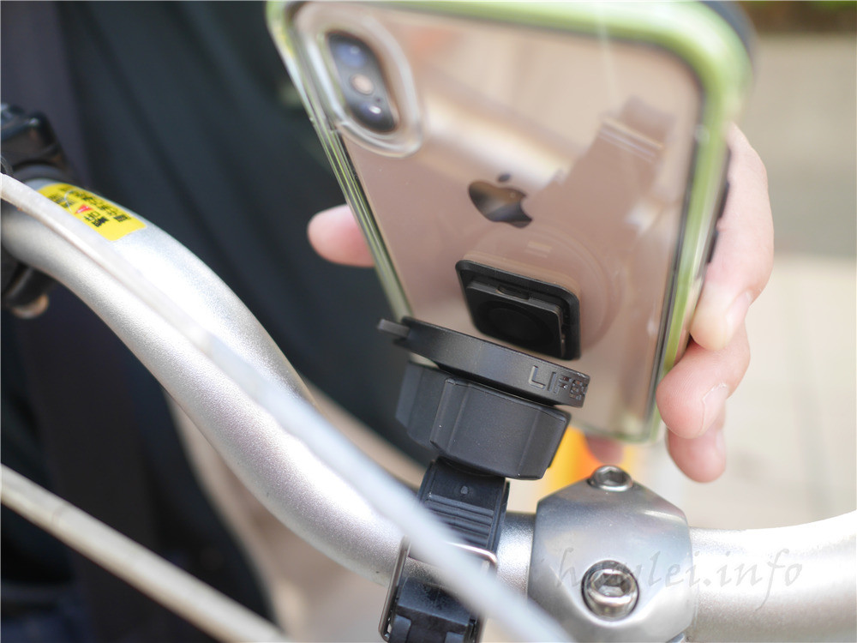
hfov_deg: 60.0
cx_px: 428
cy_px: 322
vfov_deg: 46.8
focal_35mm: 30
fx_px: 743
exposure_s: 1/125
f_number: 1.8
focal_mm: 15
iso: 200
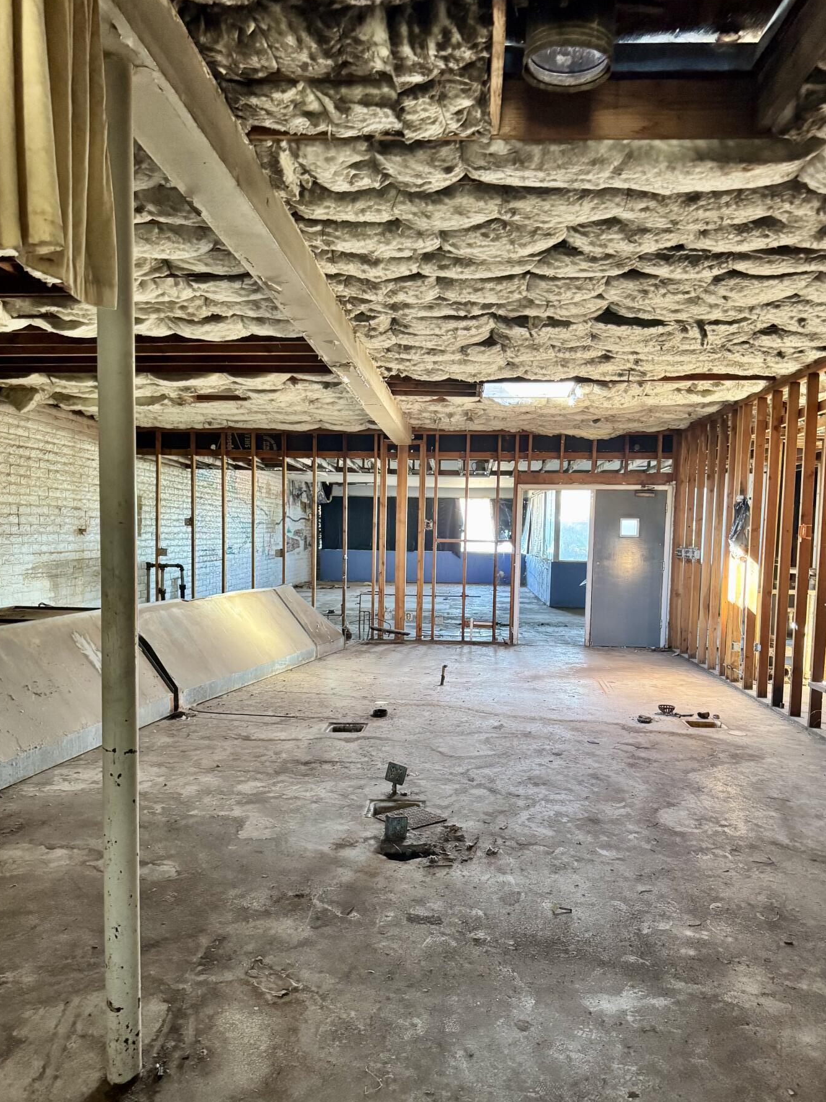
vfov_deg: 65.2
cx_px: 408
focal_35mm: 27
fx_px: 859
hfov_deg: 51.3
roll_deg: +0.0
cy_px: 603
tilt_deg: -4.8
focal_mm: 6.76
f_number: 1.78
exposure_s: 1/60
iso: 800
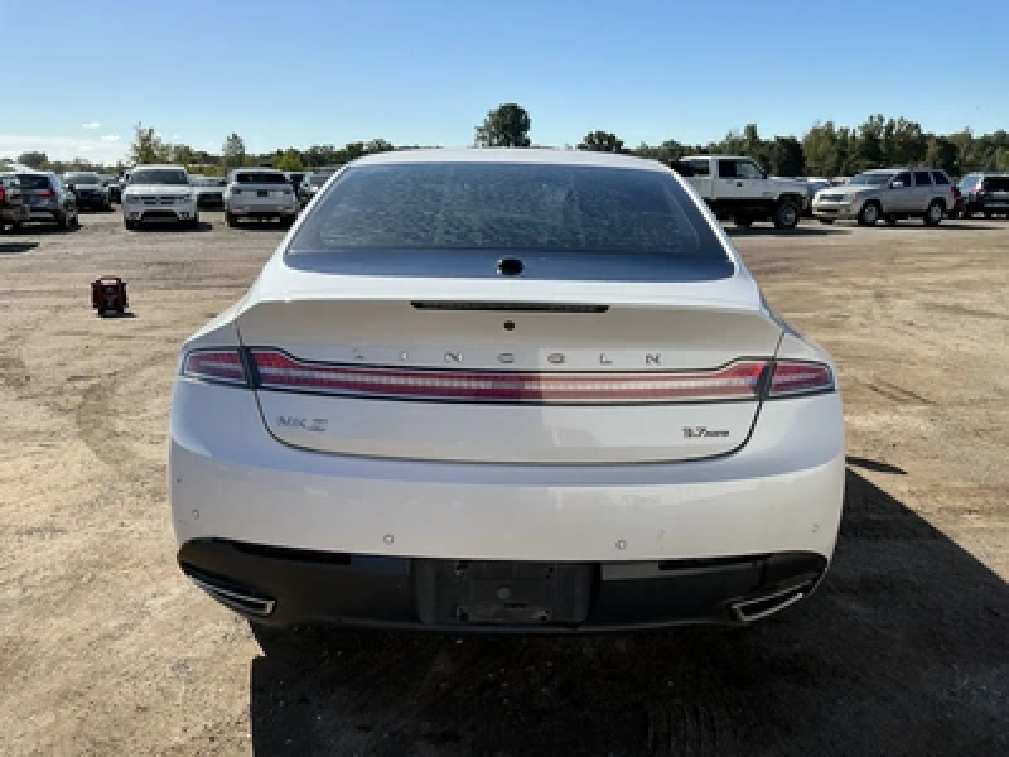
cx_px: 504
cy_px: 378
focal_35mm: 28
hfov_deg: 63.4
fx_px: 816
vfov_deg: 49.7
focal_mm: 3
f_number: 1.8
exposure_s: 1/2141
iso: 25
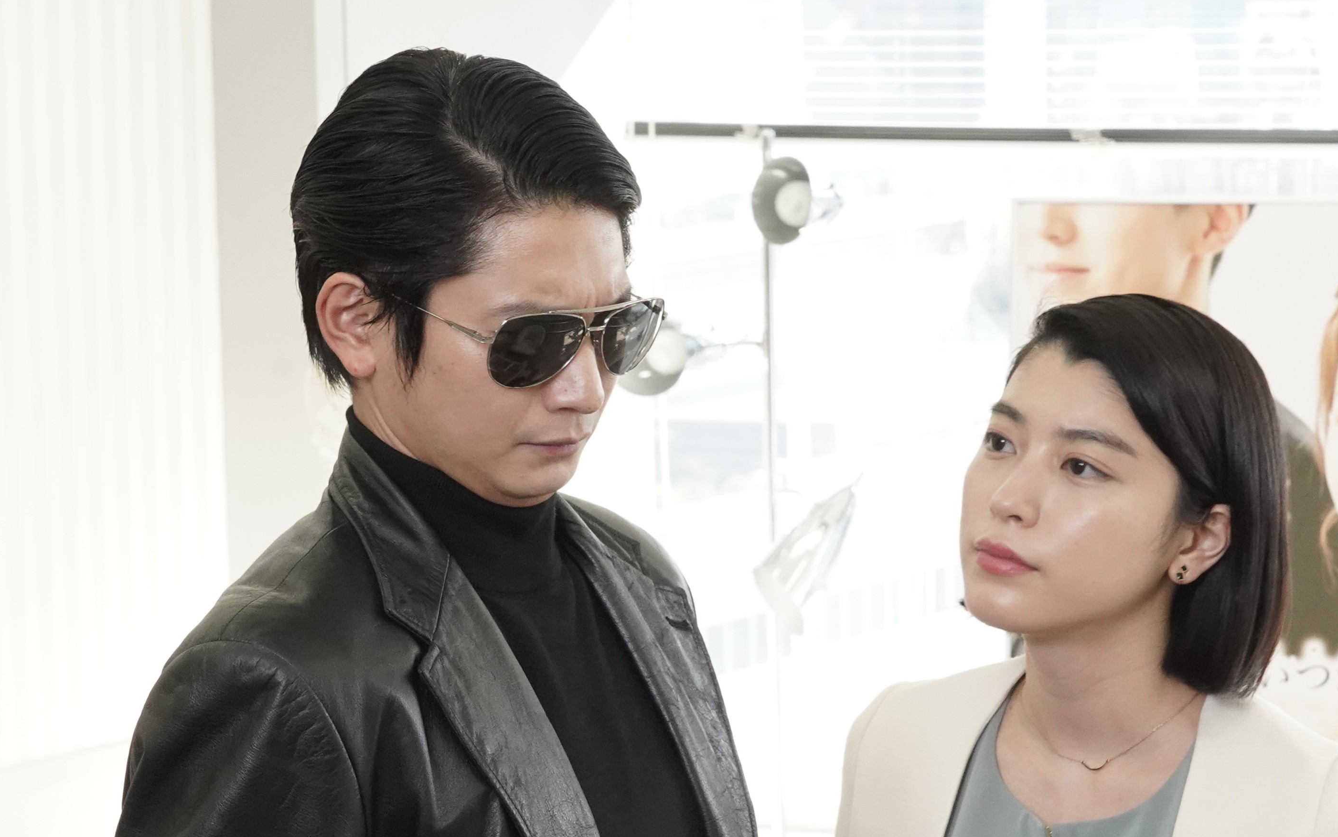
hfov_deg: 19.3
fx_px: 3938
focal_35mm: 108
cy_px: 447
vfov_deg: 12.1
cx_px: 666
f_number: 11
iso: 3200
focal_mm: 70
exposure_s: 1/125
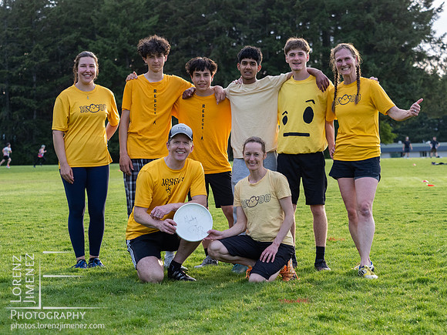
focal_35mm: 100
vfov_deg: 14.8
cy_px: 168
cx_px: 224
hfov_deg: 19.6
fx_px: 1291
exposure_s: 1/800
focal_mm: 50
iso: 640
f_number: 3.5
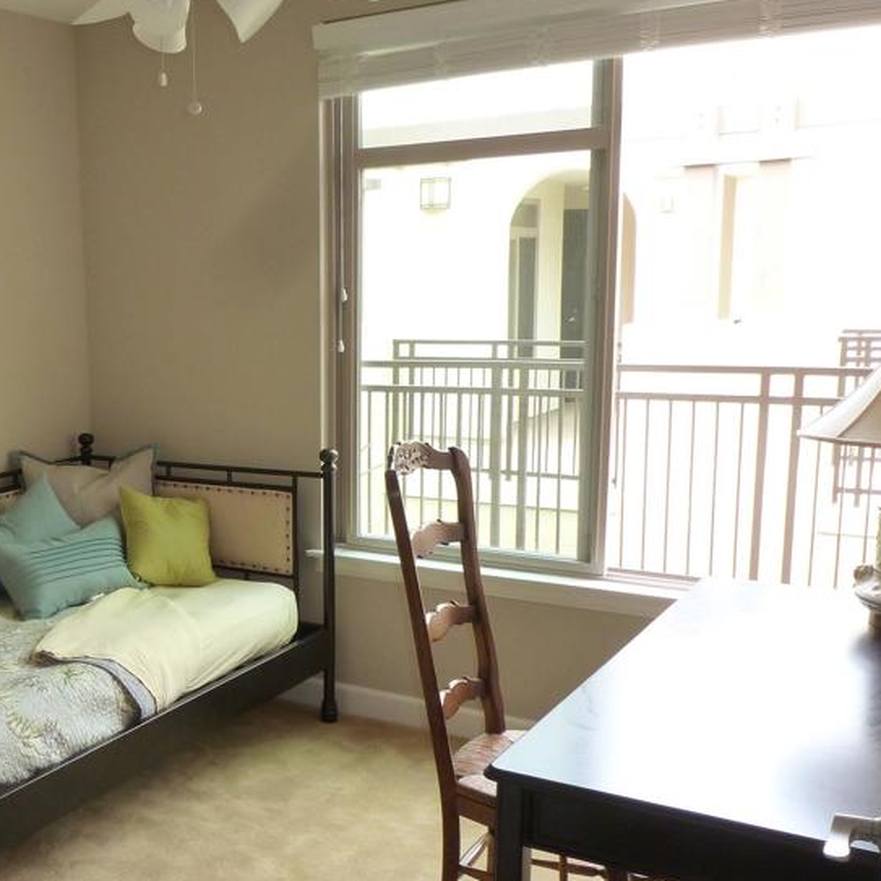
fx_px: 1152
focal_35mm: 40
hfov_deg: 38.8
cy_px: 495
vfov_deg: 41.8
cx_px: 83
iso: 160
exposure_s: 1/80
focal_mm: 4.3
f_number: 3.3
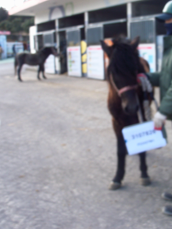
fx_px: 311
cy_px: 115
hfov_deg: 30.8
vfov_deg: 40.4
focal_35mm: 47
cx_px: 105
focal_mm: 6.3
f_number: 3
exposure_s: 1/100
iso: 64
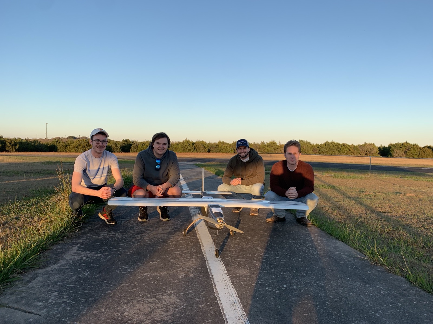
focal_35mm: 26
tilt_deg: -1.7
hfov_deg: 67.3
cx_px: 216
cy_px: 162
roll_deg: -1.2
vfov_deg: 53.1
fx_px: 325
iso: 25
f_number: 1.8
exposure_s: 1/727
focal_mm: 4.25
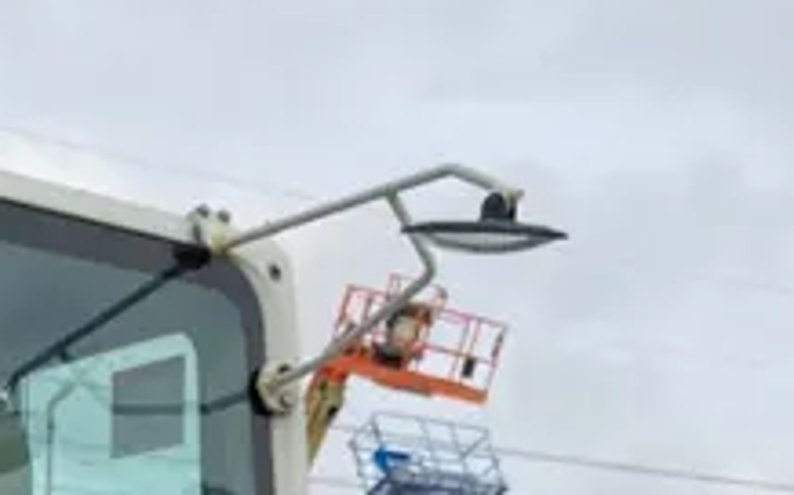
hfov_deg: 20.3
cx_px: 47
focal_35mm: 100
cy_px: 934
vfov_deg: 11.9
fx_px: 2163
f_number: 1.8
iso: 20
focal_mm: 3.99
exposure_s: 1/1130
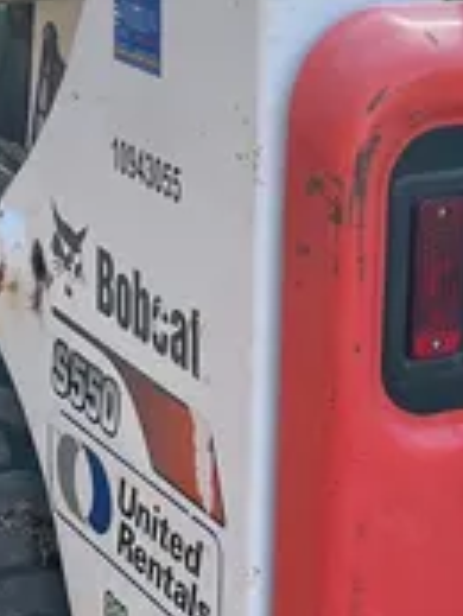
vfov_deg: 17.8
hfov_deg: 13.4
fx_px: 1959
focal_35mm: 110
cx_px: 420
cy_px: 219
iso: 50
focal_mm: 5.1
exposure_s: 1/657
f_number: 1.6
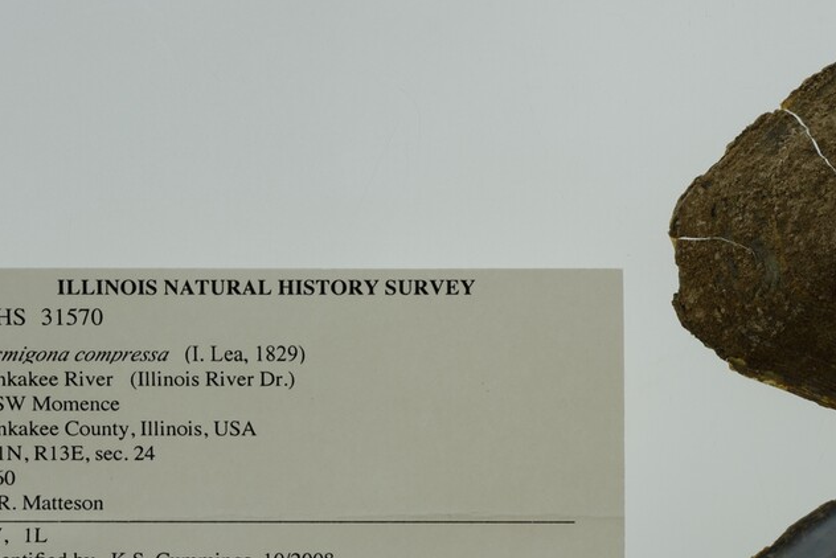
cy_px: 516
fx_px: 2648
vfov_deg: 11.9
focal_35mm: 114
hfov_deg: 17.8
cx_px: 680
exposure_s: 1/125
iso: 100
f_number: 10
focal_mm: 60
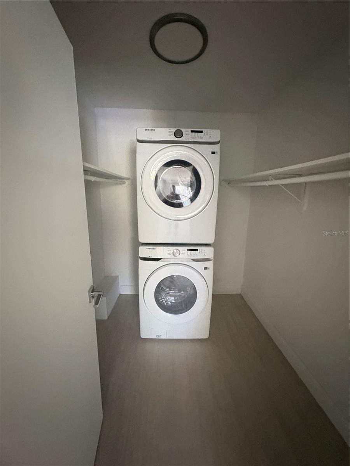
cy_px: 233
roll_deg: -1.0
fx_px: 189
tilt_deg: -10.3
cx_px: 175
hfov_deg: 85.7
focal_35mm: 14
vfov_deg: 102.1
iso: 1000
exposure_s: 1/51
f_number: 2.2
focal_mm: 2.22
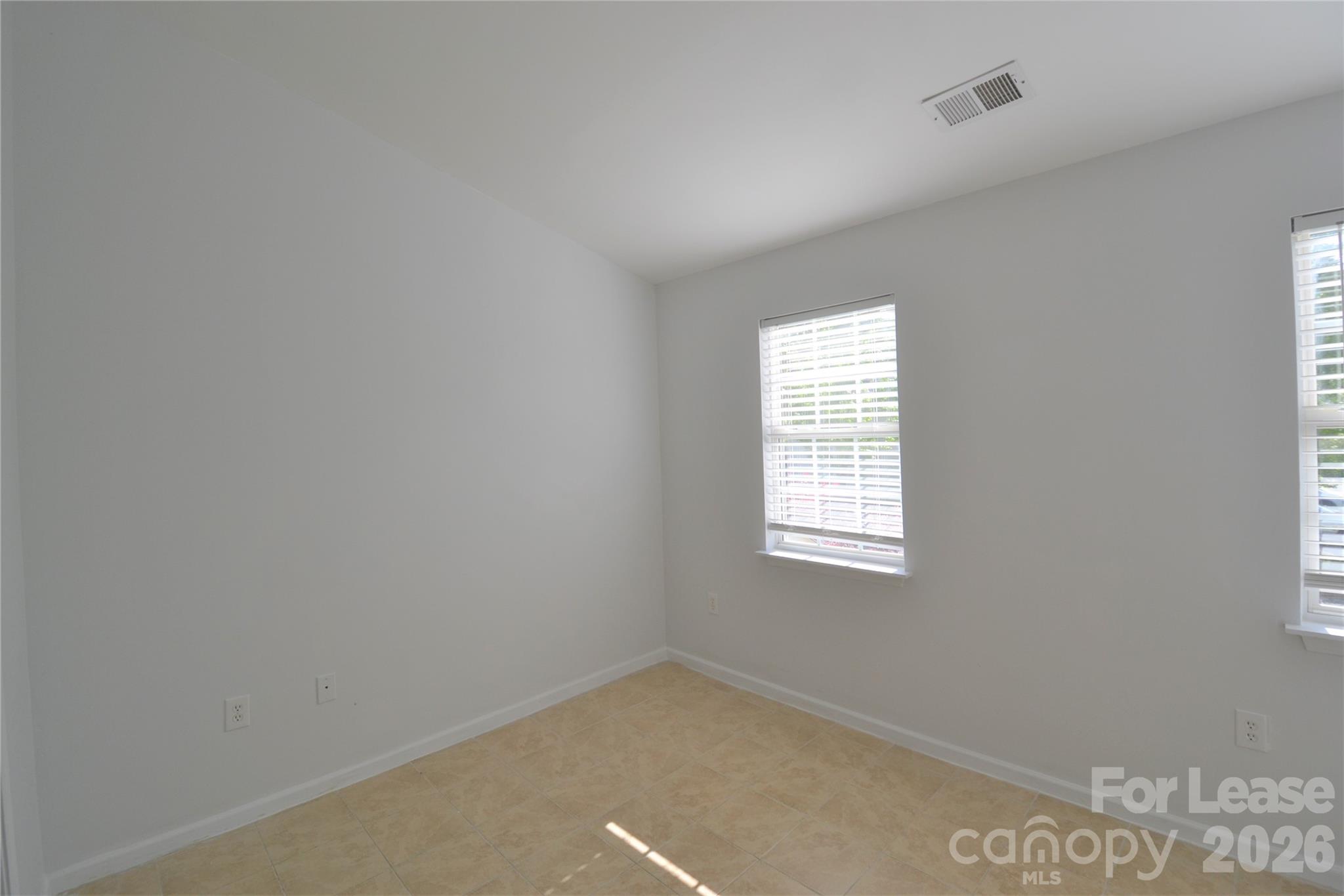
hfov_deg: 100.4
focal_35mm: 15
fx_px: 560
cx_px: 672
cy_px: 448
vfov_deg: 77.3
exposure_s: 1/125
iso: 140
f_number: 5.6
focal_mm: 10
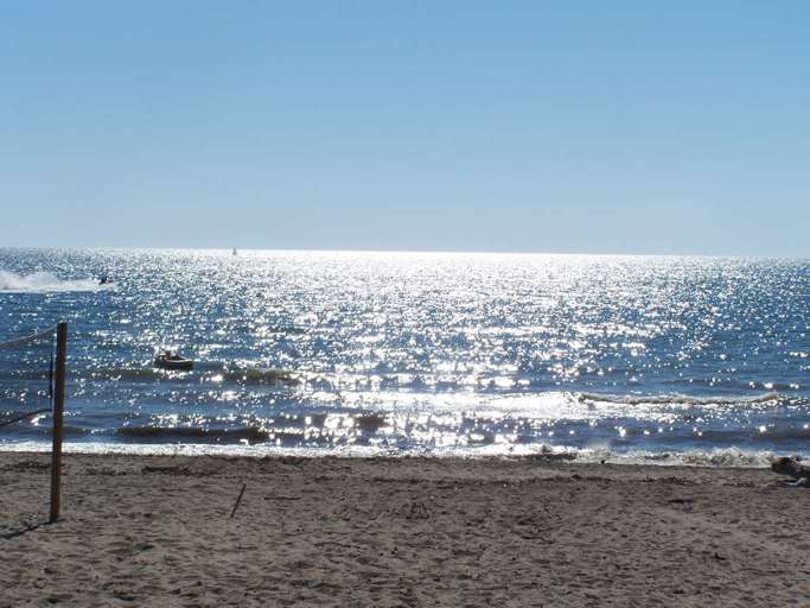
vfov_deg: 18.0
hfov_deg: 23.8
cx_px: 405
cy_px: 304
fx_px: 1918
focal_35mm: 82
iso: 80
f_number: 6.3
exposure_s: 1/1500
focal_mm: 13.7
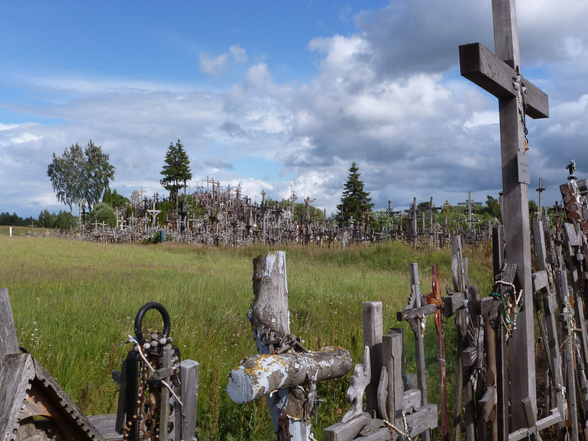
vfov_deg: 35.1
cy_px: 220
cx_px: 294
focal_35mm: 41
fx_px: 696
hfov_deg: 45.8
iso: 100
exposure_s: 1/500
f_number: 5.6
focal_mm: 7.4
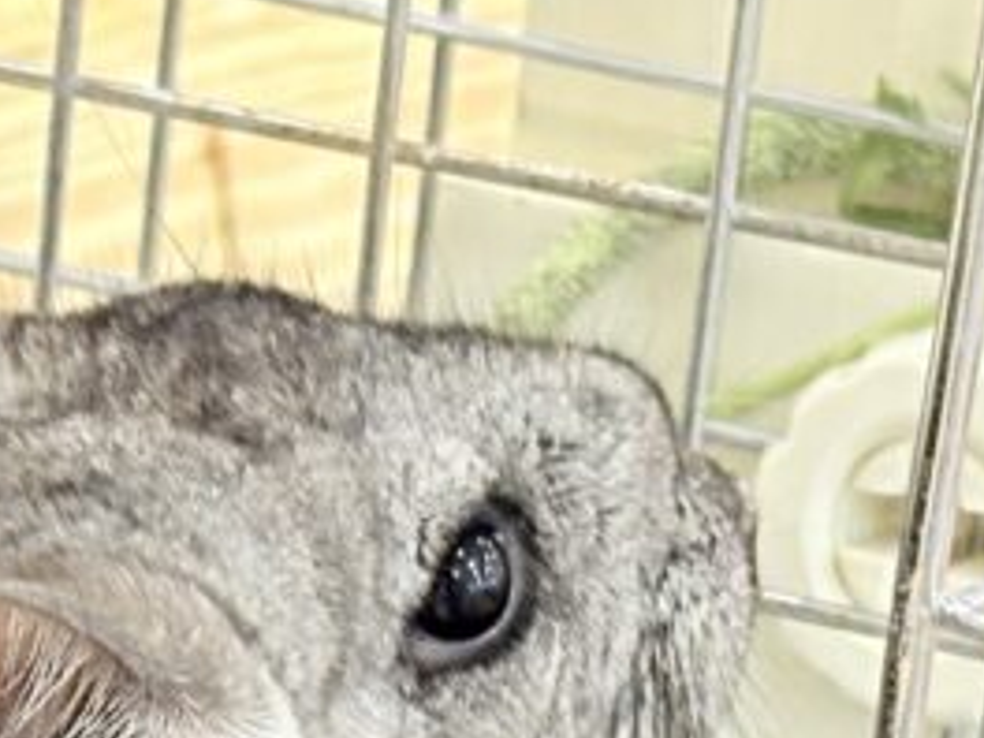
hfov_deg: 8.4
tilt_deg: -22.9
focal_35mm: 236
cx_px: 108
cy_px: 1618
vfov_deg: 6.1
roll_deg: -6.0
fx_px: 6709
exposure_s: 1/33
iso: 100
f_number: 1.6
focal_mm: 5.96
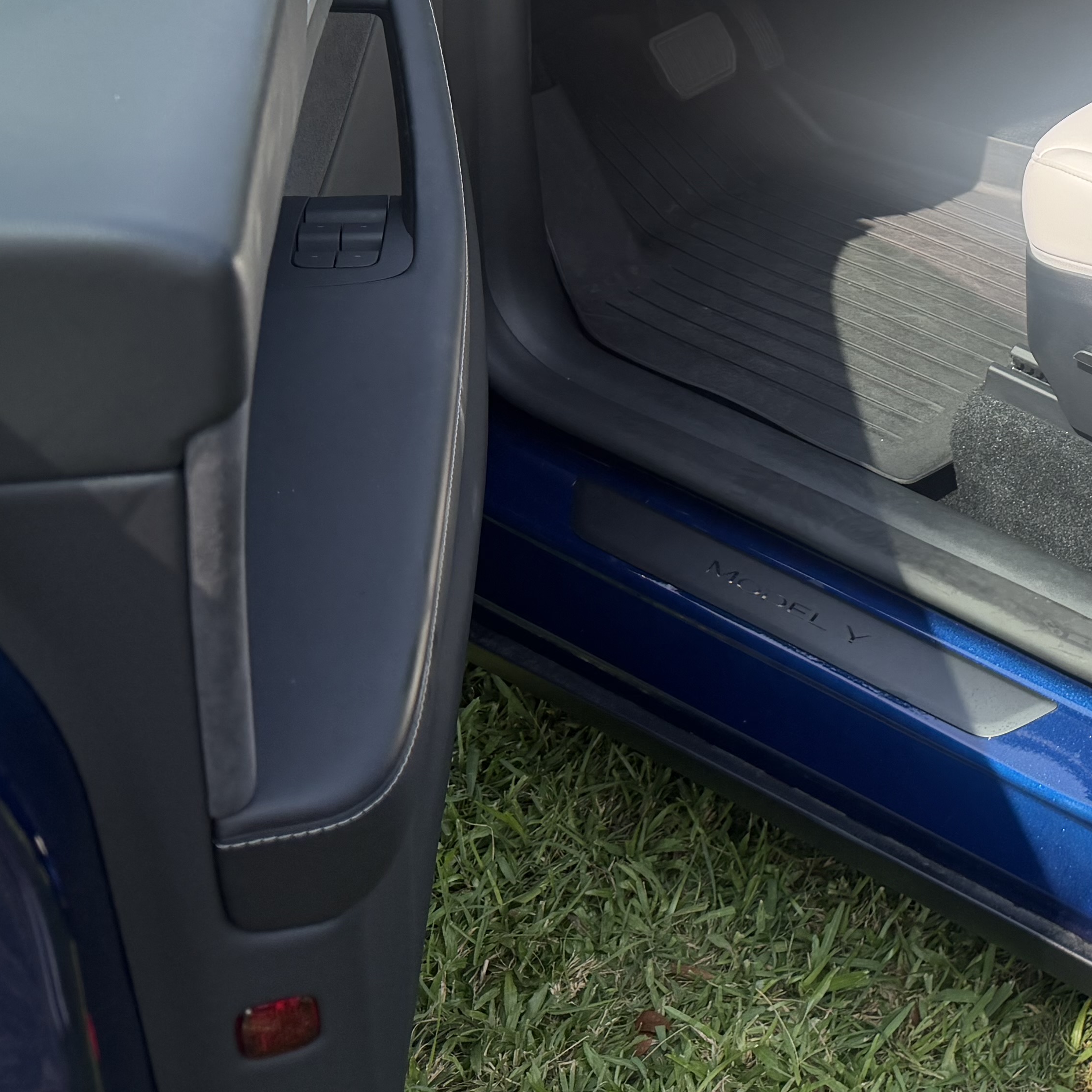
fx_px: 1927
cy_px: 52
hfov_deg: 29.0
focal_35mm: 54
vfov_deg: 29.9
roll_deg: -4.0
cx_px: 1166
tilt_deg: -27.6
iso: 100
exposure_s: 1/1653
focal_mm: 6.76
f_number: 1.78
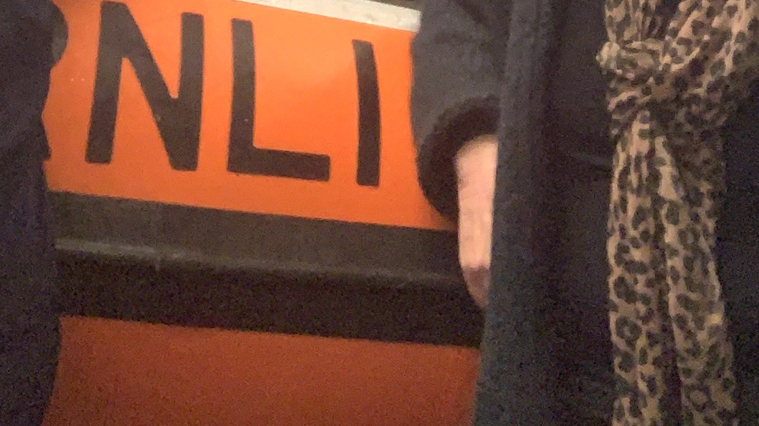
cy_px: -423
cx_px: 418
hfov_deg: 25.0
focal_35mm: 85
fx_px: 1710
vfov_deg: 12.5
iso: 200
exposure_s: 1/60
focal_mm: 2.87
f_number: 2.2
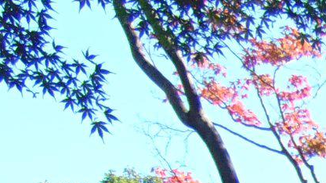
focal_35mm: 134
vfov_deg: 7.7
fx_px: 1158
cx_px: 685
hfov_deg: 13.4
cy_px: 587
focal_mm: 4.5
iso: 80
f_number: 3
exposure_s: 1/250
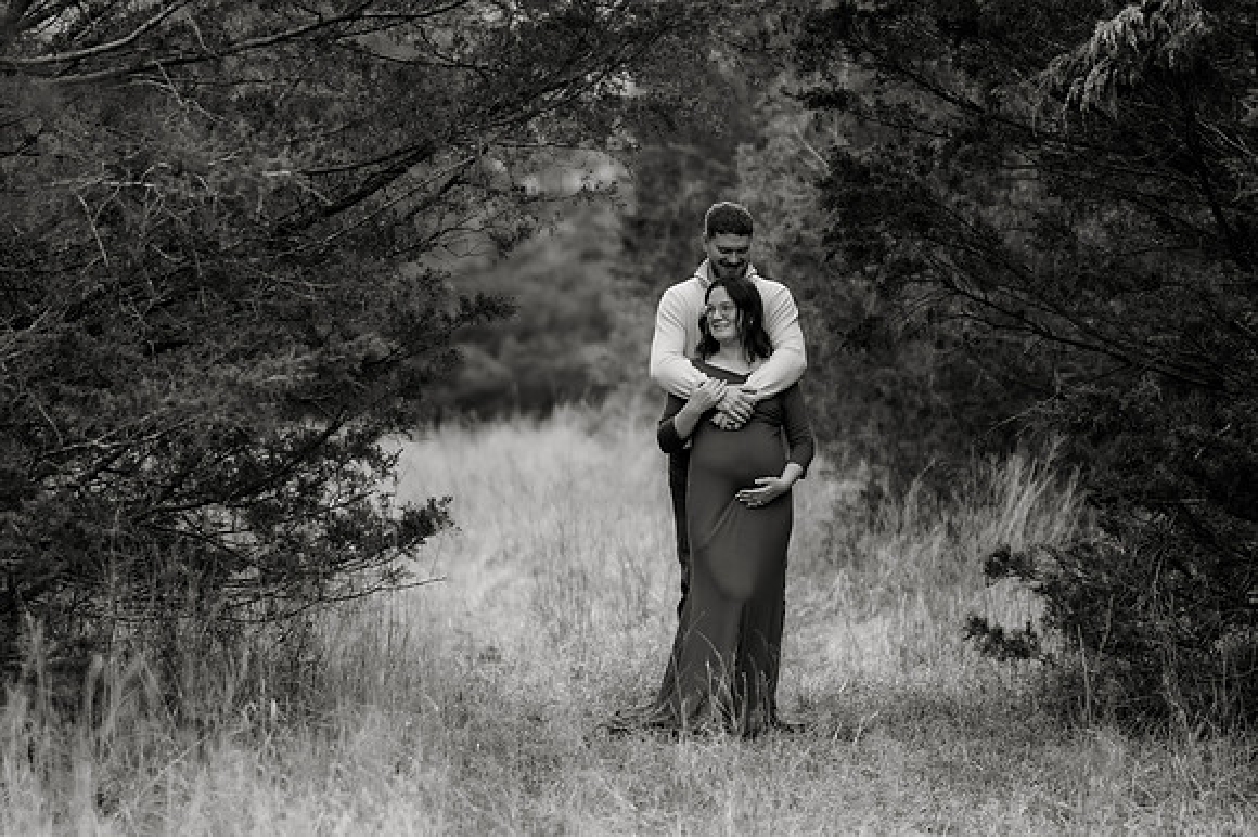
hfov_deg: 16.1
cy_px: 418
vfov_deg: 10.8
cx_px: 629
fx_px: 4435
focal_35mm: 127
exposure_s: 1/1600
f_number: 1.4
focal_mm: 85
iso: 200
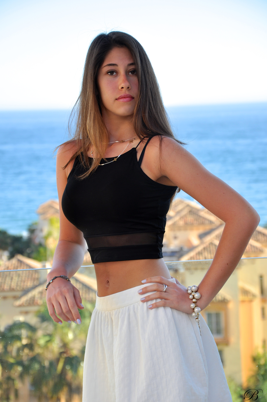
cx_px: 134
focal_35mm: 135
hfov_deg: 10.1
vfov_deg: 15.2
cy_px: 201
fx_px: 1506
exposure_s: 1/200
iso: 200
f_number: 7.1
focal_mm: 90
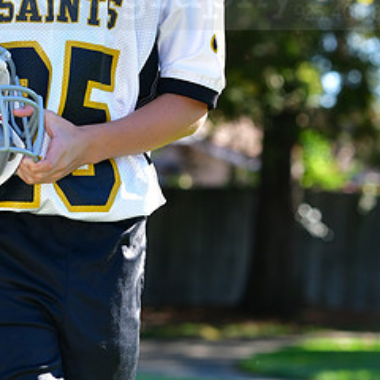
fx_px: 3825
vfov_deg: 5.7
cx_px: 88
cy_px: -21
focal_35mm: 308
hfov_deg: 5.7
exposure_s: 1/500
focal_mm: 100
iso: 400
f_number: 4.5
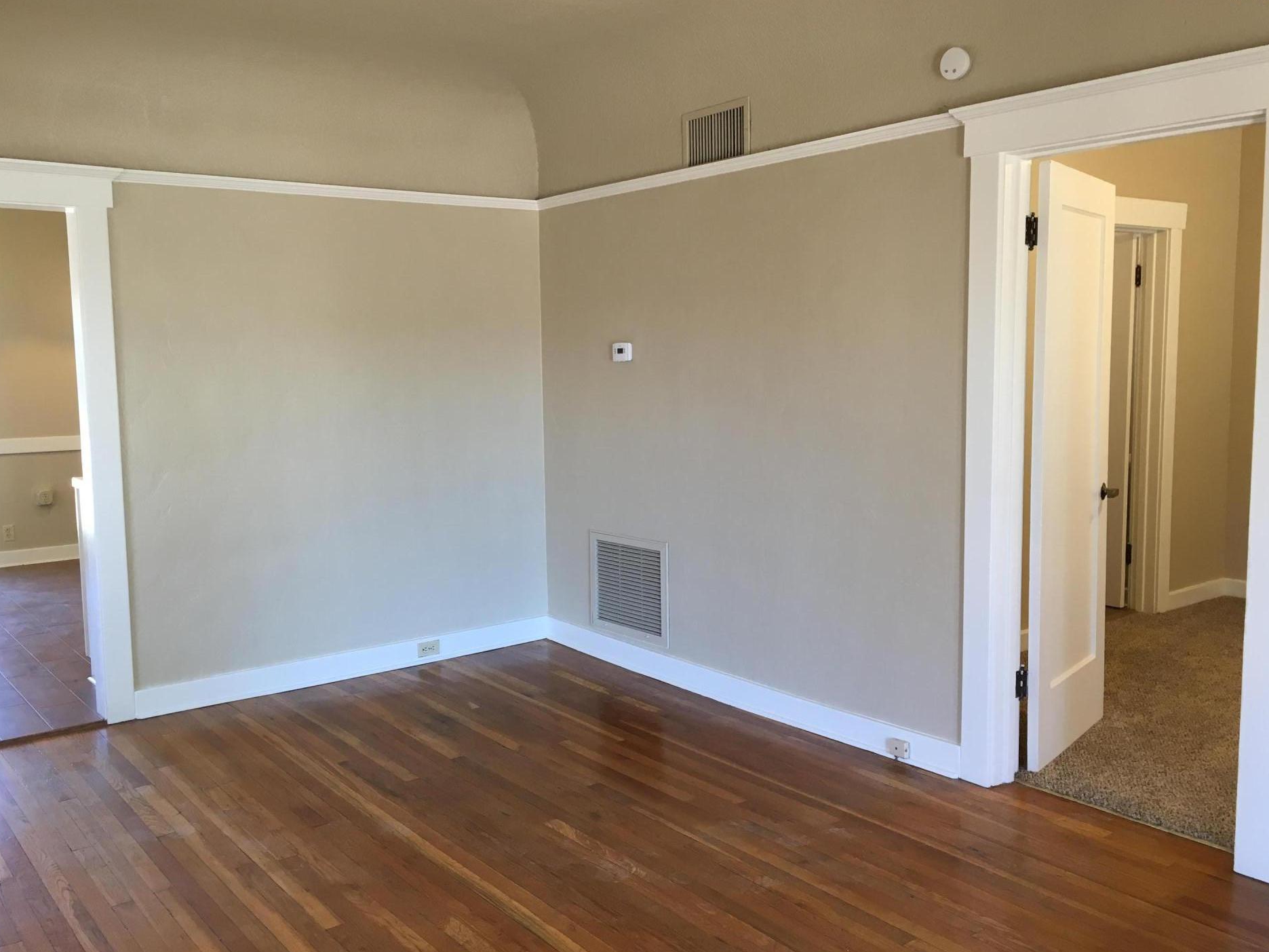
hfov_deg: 58.3
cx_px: 596
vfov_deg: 45.4
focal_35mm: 31
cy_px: 472
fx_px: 1136
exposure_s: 1/30
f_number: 2.2
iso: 50
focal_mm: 4.15
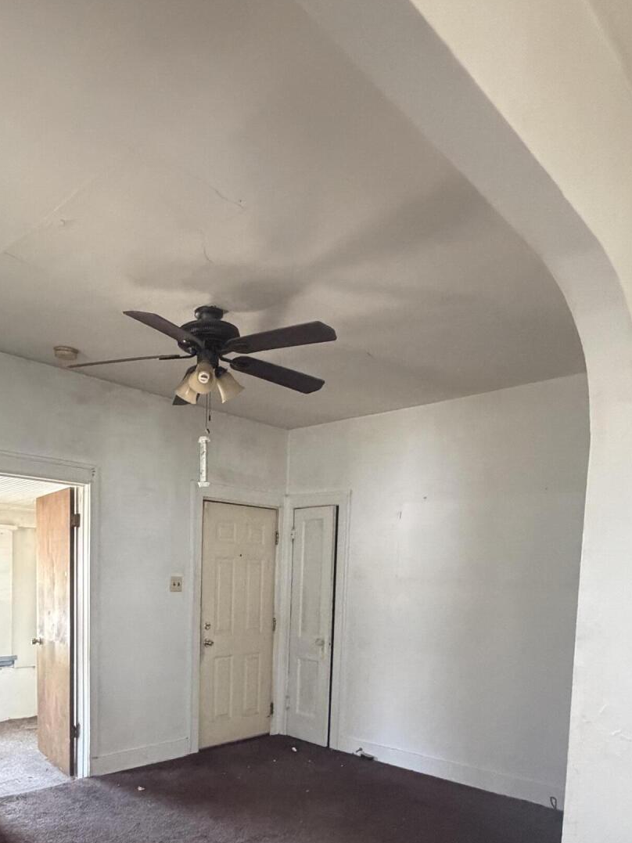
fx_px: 633
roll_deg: +0.8
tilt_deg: -4.9
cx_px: 182
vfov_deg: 63.2
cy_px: 636
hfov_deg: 51.5
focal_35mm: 26
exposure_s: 1/60
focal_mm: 2.22
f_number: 2.2
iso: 1000
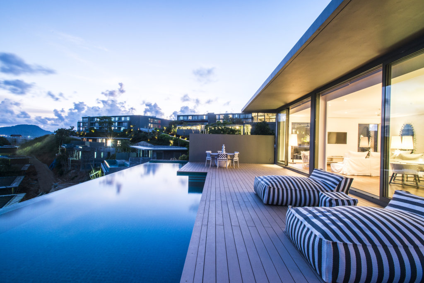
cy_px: 142
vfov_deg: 70.5
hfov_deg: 93.3
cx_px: 212
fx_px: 200
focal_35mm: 17
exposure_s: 6
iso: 400
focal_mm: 17
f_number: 16
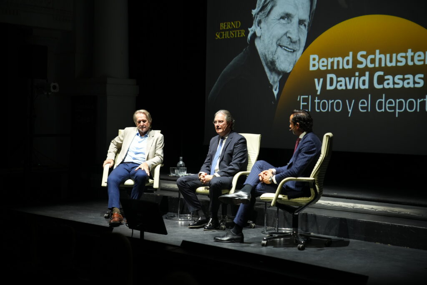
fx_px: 795
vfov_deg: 20.3
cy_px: 142
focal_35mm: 67
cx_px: 214
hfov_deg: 30.1
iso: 1000
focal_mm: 67
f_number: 2.8
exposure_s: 1/125
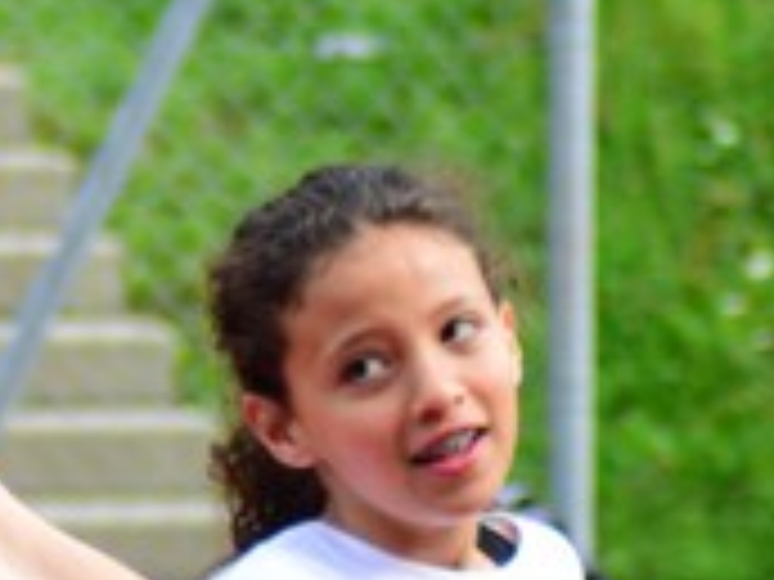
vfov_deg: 2.5
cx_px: -639
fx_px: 13416
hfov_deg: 3.3
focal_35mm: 600
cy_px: 232
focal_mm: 70
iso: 500
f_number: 4
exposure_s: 1/1000
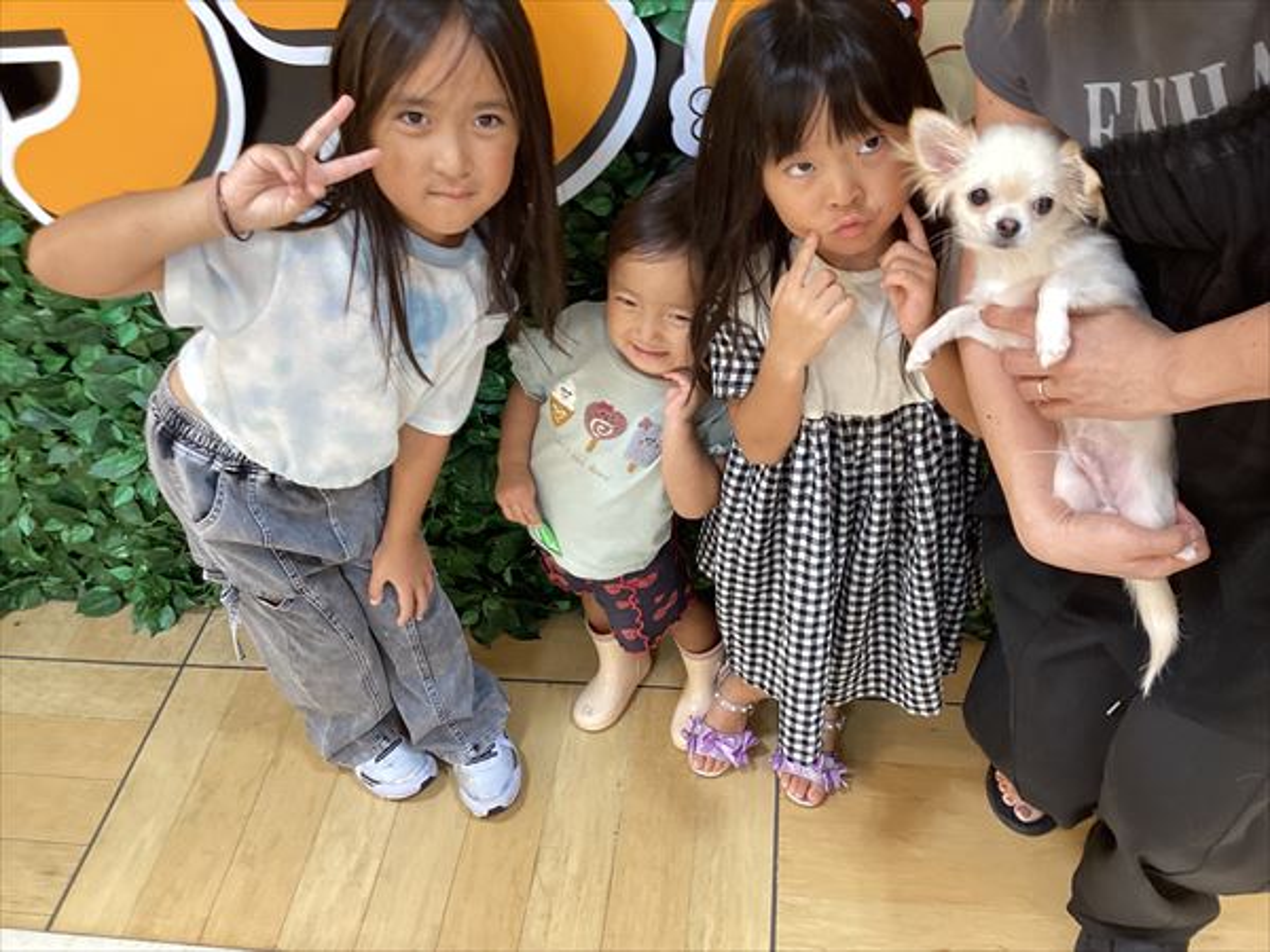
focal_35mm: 31
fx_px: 1137
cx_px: 635
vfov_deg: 45.4
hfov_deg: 58.4
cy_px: 476
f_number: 2.4
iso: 160
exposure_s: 1/60
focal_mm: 3.3
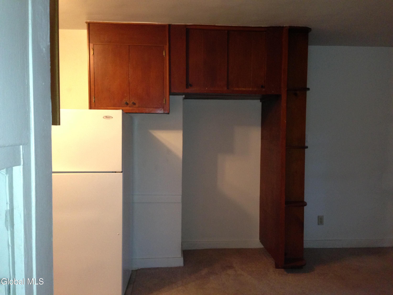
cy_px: 148
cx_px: 196
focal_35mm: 33
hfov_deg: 55.4
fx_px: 375
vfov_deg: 42.9
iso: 250
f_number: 2.4
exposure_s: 1/16
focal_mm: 4.13
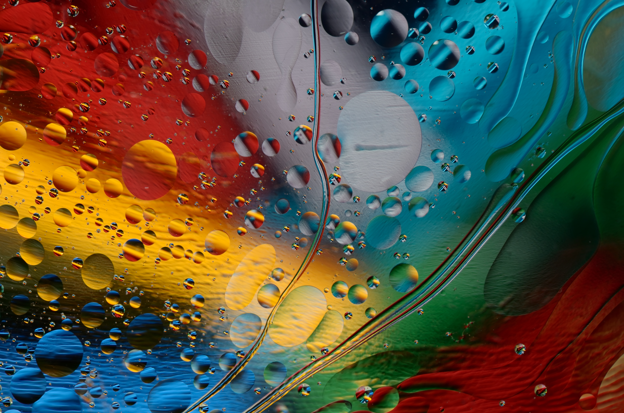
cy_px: 206
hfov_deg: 13.1
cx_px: 312
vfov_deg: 8.7
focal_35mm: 158
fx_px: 2724
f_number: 11
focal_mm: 105
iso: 100
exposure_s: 1/40
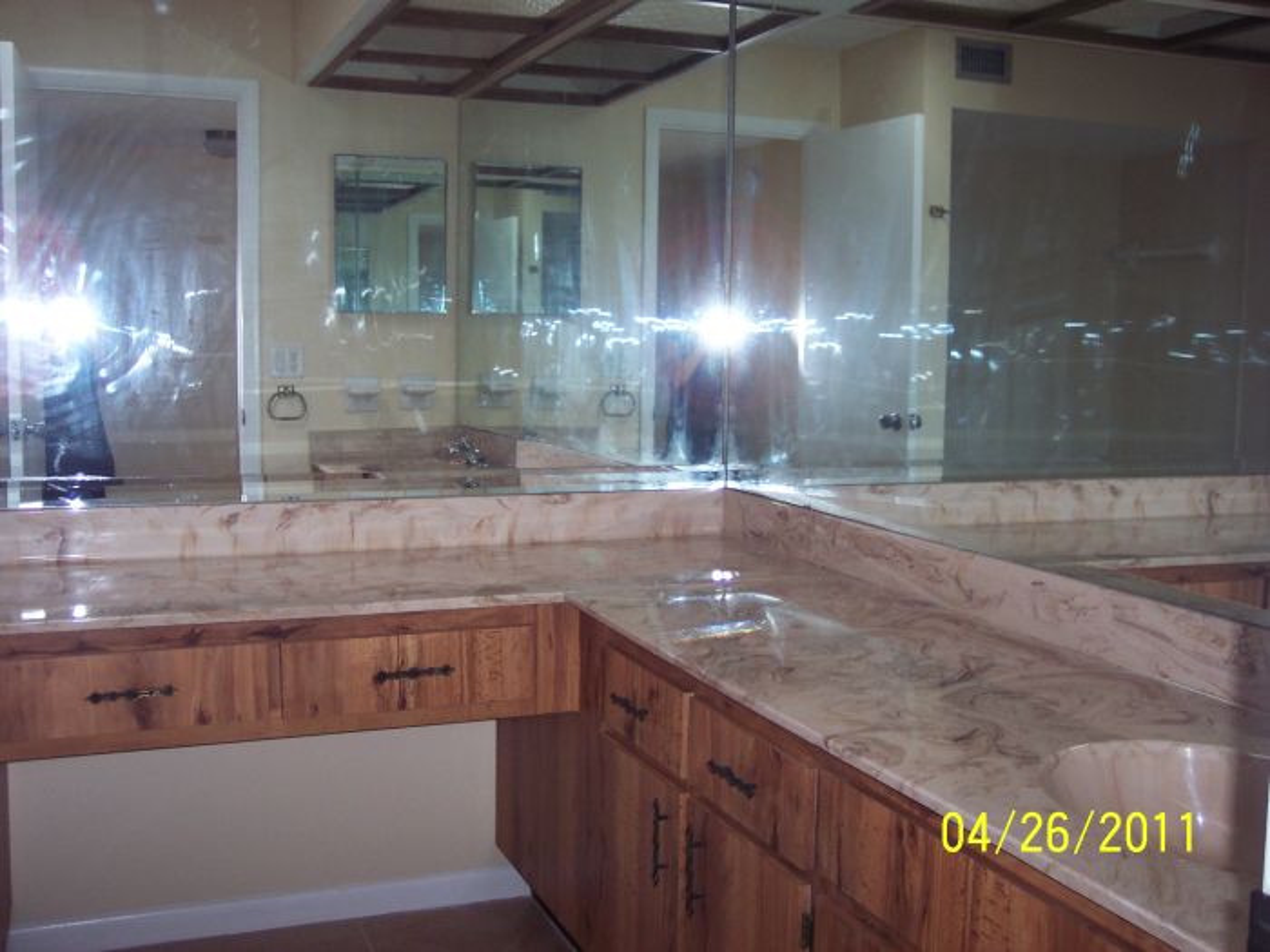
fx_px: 1394
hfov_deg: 49.0
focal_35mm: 38
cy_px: 476
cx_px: 635
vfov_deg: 37.7
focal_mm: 8
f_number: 2.8
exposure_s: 1/30
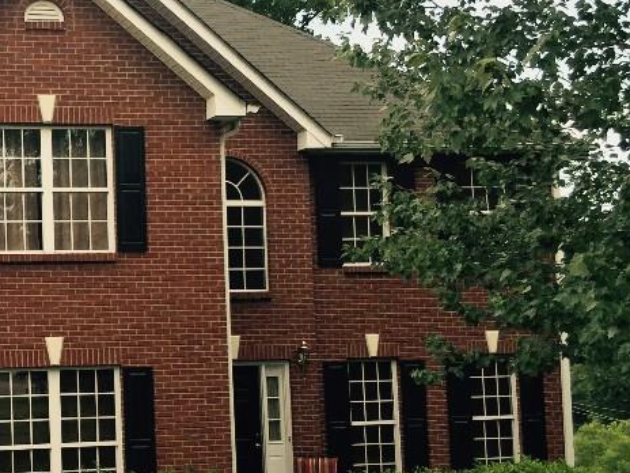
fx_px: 1165
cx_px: -34
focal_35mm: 64
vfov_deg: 22.8
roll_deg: +0.2
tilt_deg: +3.4
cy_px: 313
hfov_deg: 28.0
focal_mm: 4.15
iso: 32
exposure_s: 1/659
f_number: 2.2
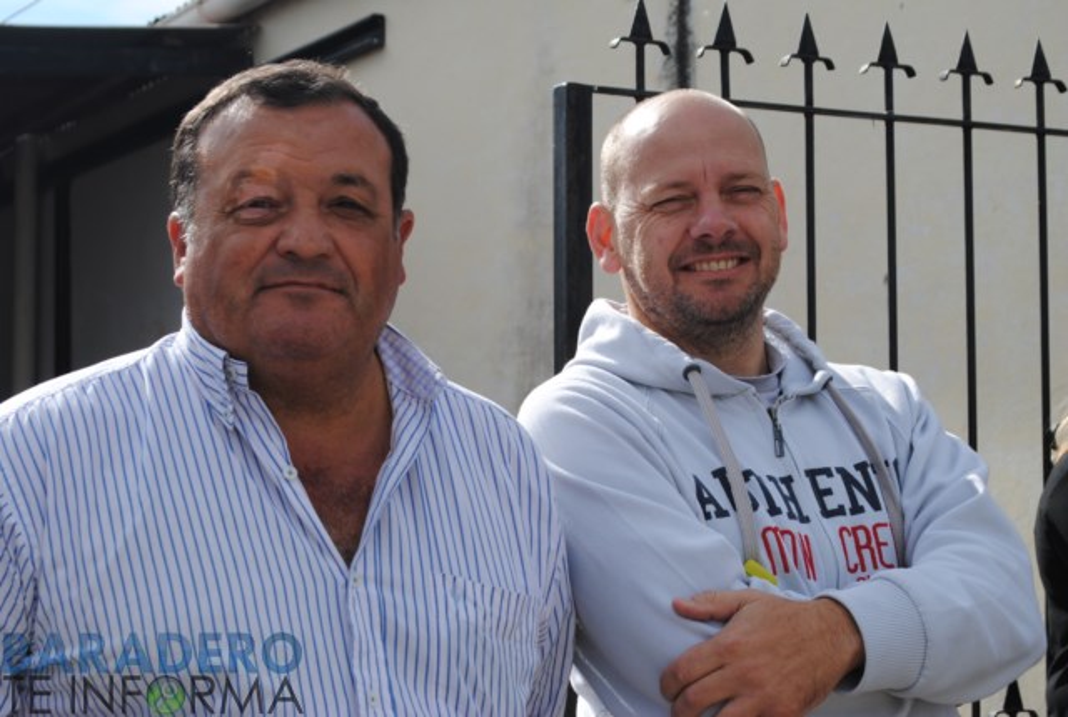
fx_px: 2453
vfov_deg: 16.6
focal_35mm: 82
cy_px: 358
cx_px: 534
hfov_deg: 24.6
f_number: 9
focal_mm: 55
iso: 100
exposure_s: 1/320
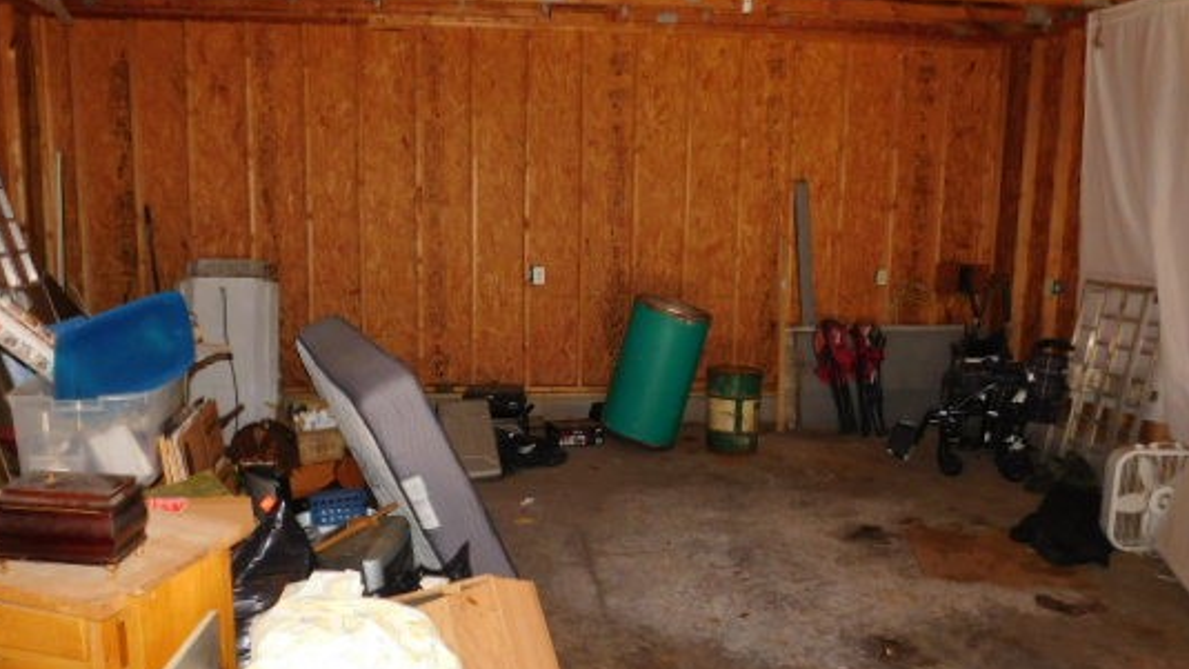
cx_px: 553
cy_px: 360
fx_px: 946
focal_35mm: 30
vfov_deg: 38.9
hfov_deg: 64.2
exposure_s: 1/30
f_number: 3
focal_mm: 4
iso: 200
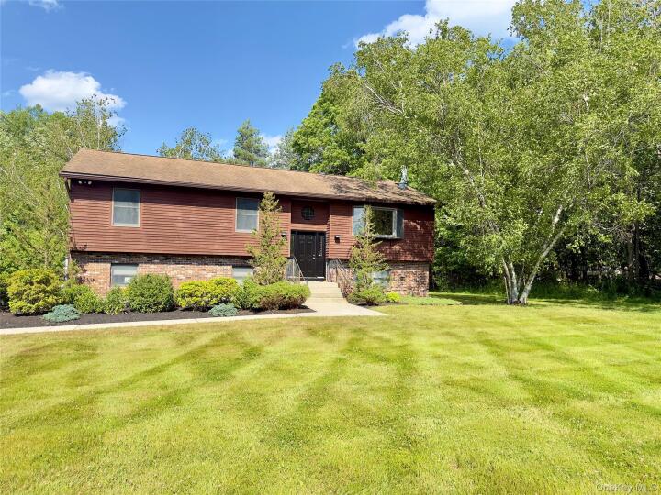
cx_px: 330
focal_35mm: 24
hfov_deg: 71.6
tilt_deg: +3.0
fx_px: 458
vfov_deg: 56.8
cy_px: 248
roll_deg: -0.3
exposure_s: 1/1901
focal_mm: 6.76
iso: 100
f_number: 1.78
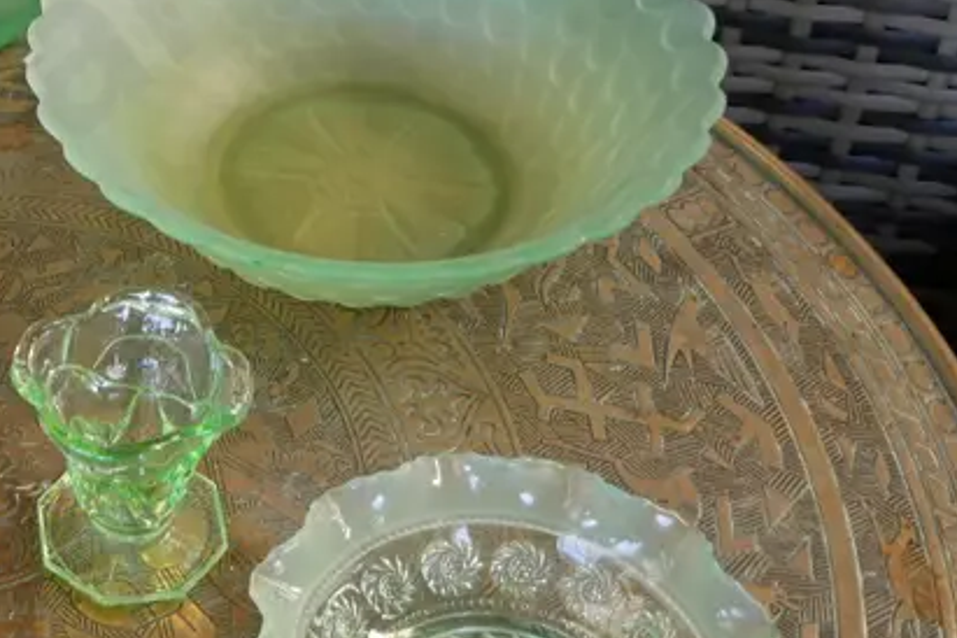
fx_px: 2339
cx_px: -12
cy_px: 126
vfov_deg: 15.4
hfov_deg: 22.2
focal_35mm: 88
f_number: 4
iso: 640
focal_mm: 17
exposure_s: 1/60
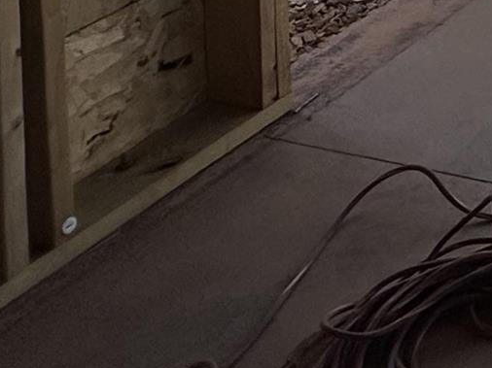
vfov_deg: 13.2
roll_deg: -1.0
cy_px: -507
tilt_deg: -1.4
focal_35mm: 85
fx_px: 1208
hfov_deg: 17.3
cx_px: 957
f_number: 2.2
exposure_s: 1/1147
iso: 40
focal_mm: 2.22
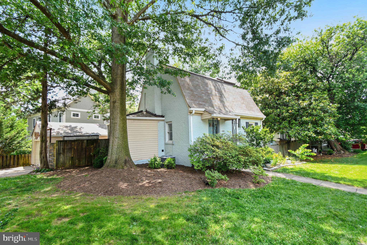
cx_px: 184
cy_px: 122
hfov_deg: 100.4
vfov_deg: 77.3
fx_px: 153
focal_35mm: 15
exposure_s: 1/40
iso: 200
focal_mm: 10
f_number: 9
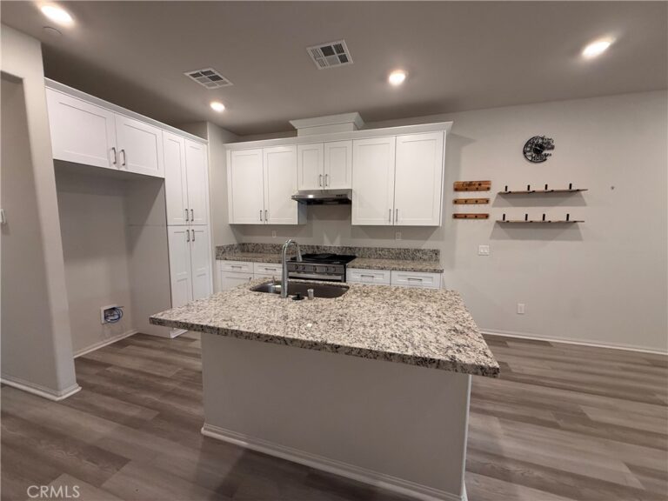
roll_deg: -0.4
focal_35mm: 14
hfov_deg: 102.1
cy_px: 250
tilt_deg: -5.7
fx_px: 270
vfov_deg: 85.7
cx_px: 334
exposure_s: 1/120
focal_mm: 2.22
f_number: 2.2
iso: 250
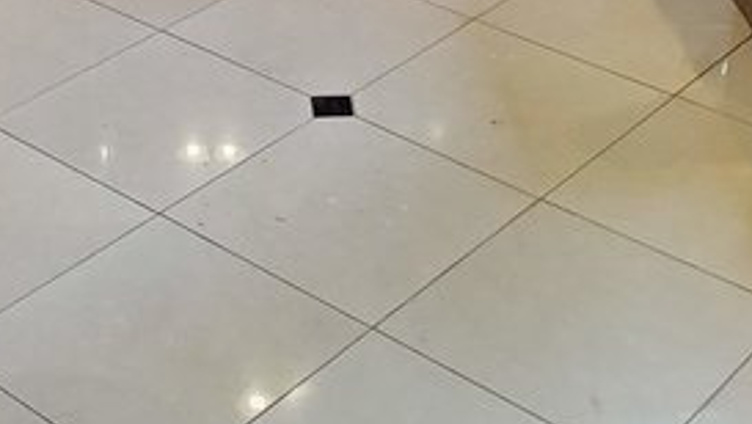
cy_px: -328
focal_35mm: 83
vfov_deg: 13.2
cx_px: 275
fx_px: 1656
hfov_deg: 25.5
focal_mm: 4.3
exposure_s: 1/39
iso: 320
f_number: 1.5
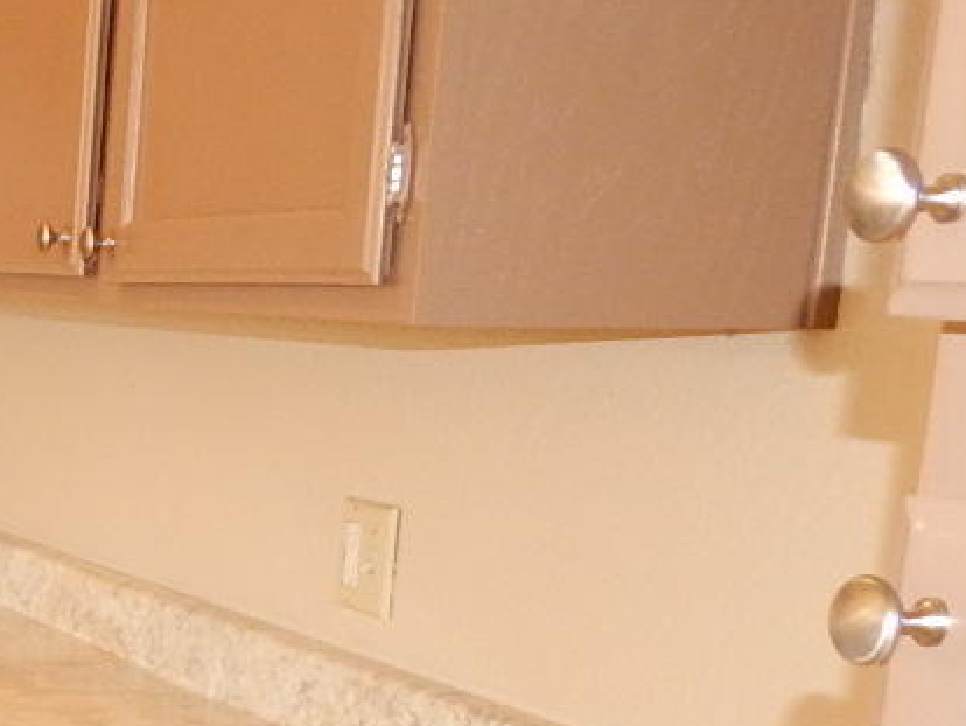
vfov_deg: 17.0
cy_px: 724
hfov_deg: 17.6
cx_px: -873
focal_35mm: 85
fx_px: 2373
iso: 200
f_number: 3
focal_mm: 4
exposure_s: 1/30
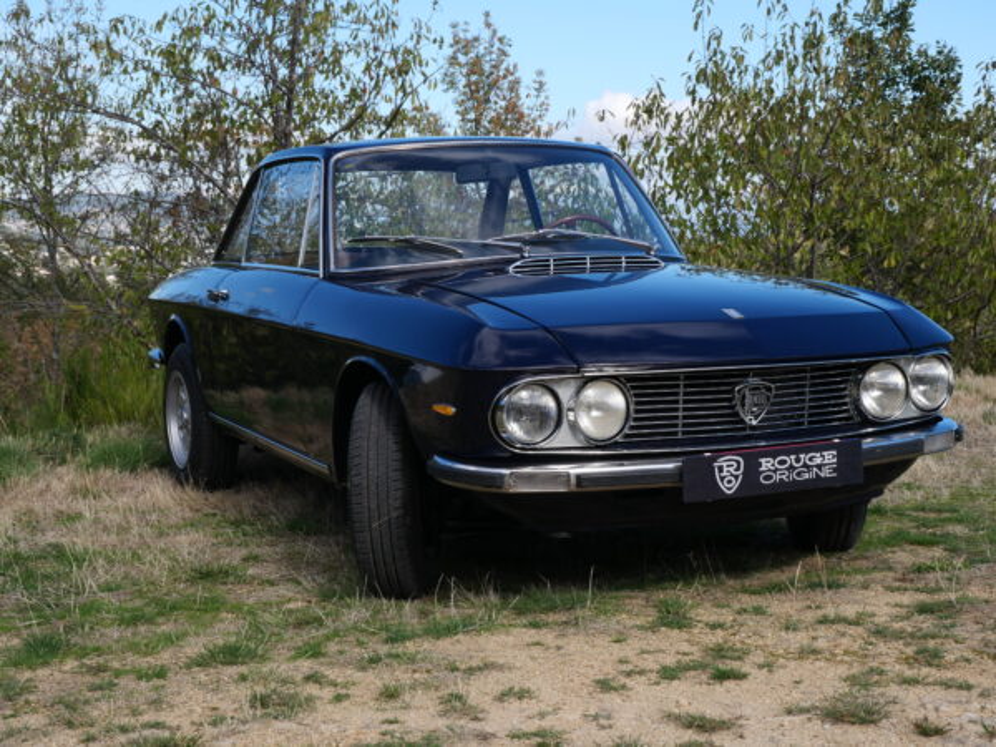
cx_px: 498
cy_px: 374
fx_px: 1554
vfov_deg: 27.0
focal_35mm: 54
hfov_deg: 35.5
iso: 200
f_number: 8
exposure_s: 1/320
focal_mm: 27
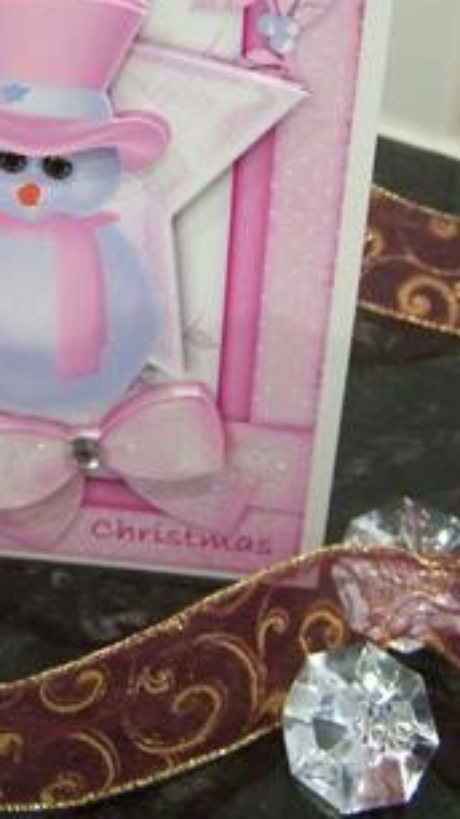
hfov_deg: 19.5
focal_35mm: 61
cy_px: 233
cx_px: 102
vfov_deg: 33.8
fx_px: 1323
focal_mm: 6.3
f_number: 2.8
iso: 140
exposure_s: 1/8
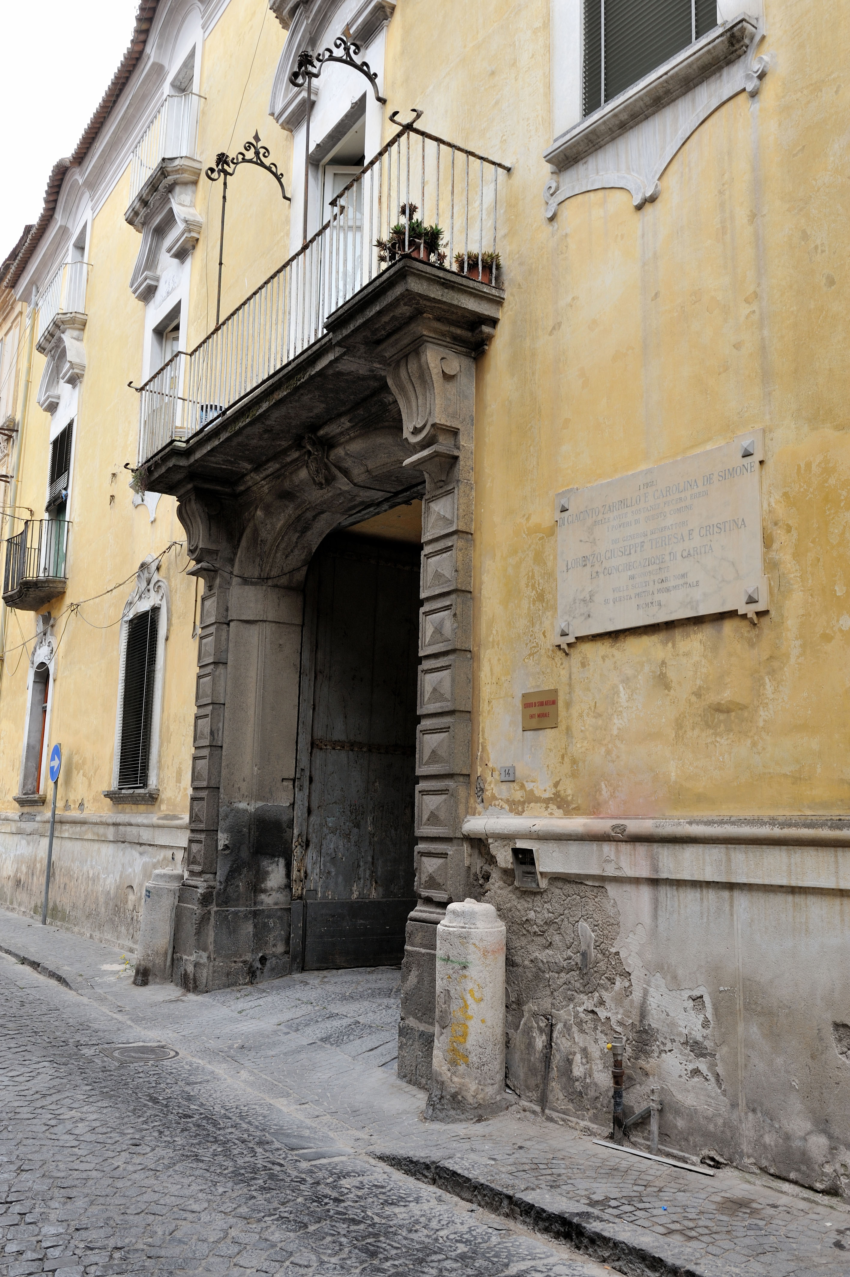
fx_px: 1135
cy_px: 638
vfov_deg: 58.7
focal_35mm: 32
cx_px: 425
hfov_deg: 41.1
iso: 400
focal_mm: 32
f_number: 9
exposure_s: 1/125
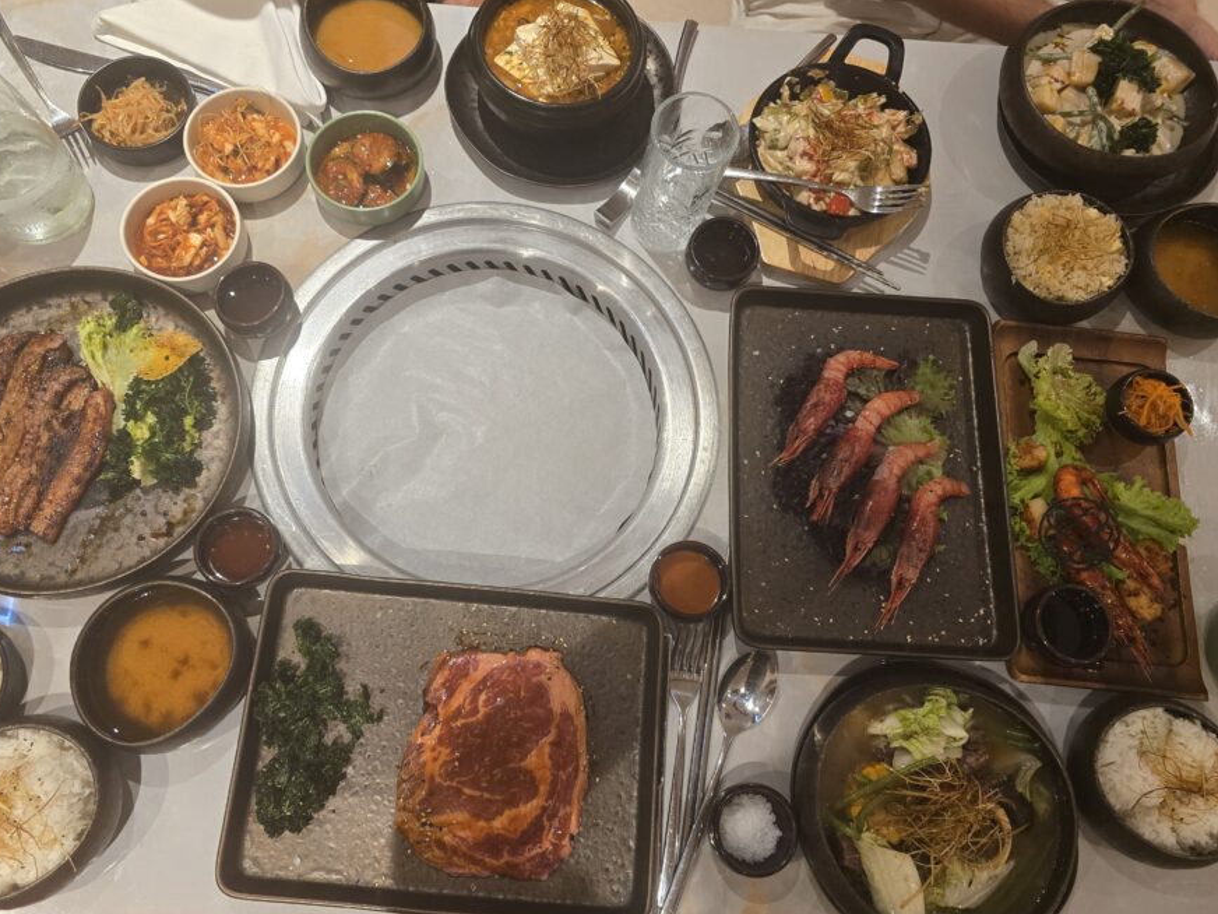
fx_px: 950
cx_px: 549
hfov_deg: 65.2
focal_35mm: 27
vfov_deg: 51.3
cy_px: 423
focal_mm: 6.3
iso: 640
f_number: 1.7
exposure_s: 1/120
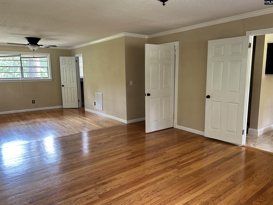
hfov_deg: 67.3
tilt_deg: -9.3
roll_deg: +0.7
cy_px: 102
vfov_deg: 53.1
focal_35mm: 26
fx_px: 205
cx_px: 136
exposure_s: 1/60
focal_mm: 5.7
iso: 160
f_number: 1.5
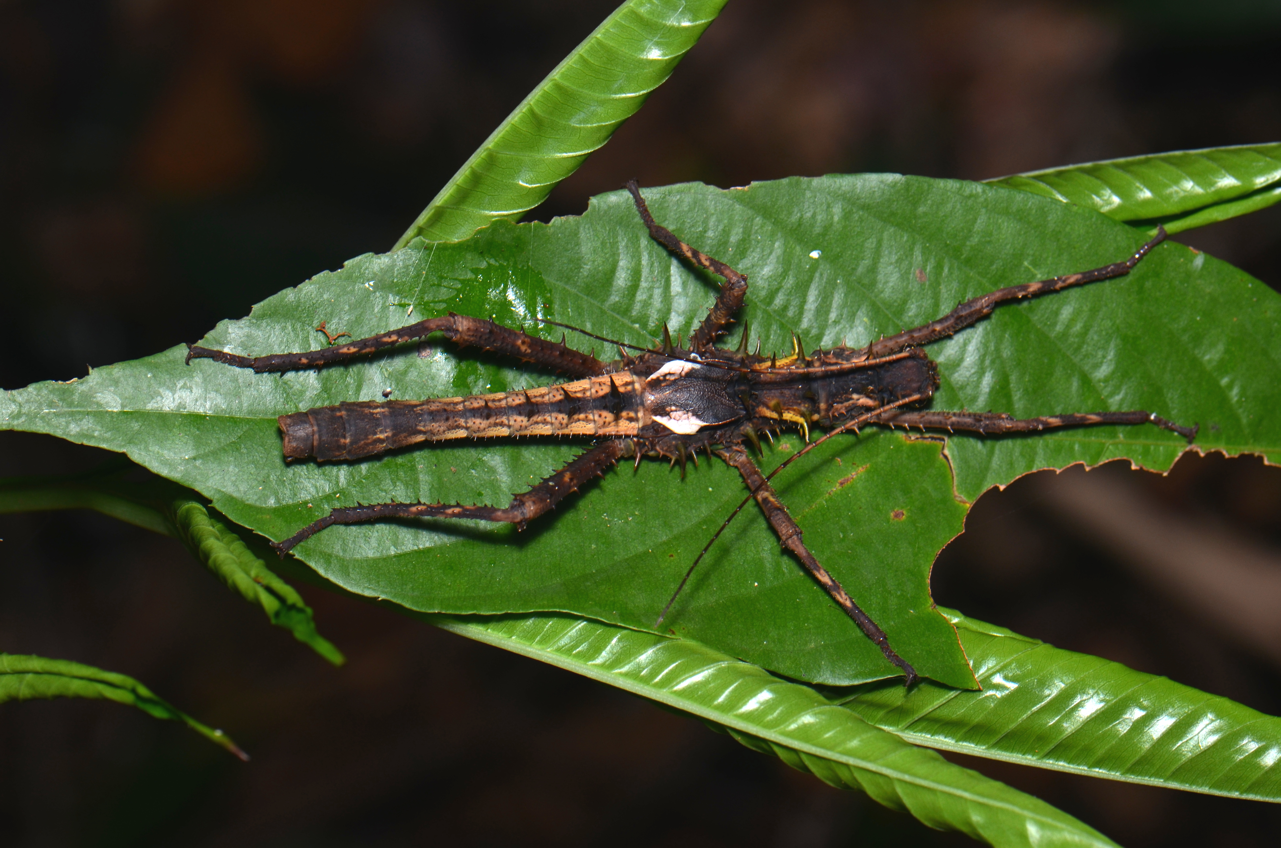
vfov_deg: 8.7
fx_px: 5593
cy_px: 424
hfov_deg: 13.1
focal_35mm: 158
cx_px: 640
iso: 200
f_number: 11
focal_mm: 105
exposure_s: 1/200
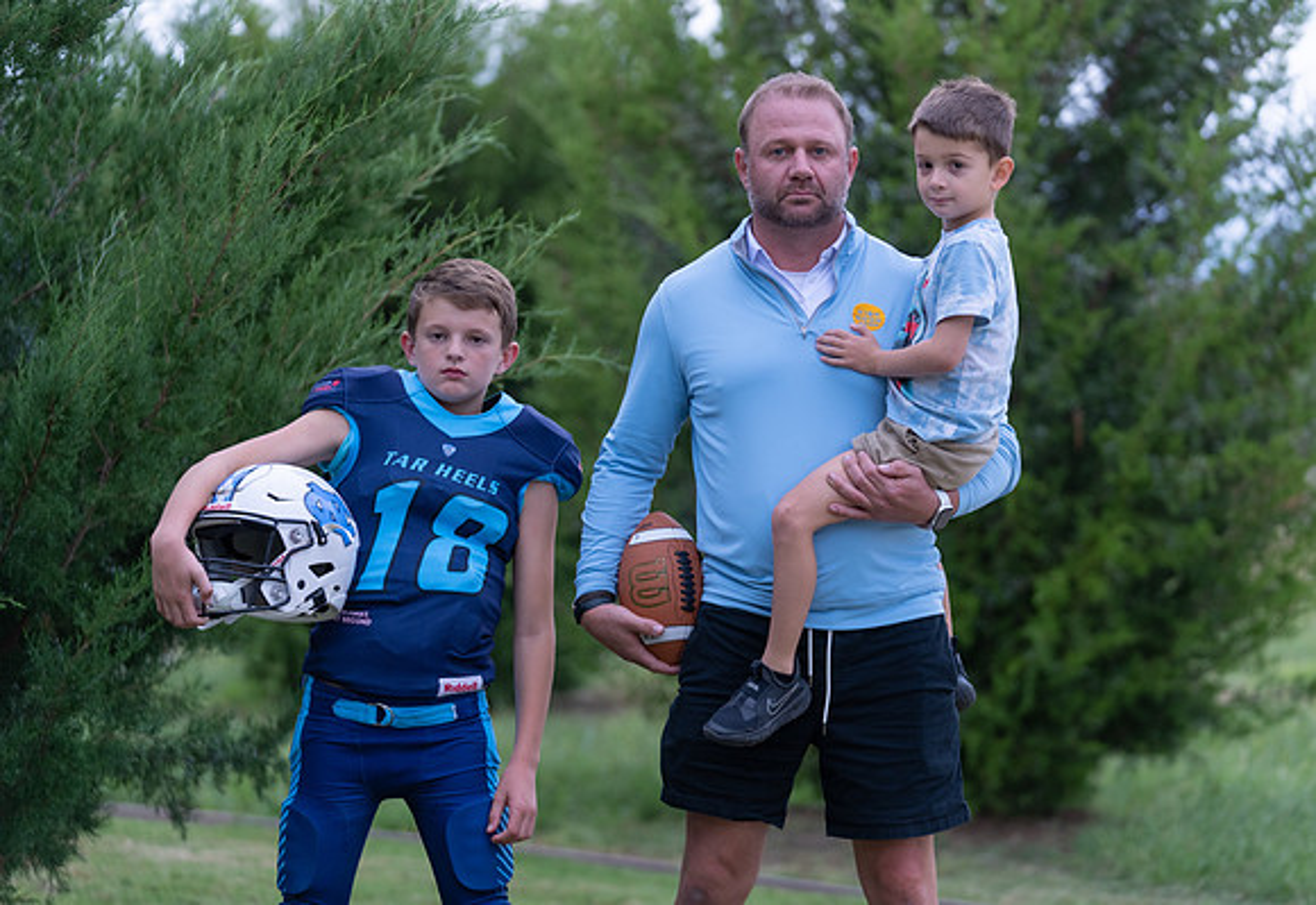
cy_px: 446
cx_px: 689
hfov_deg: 17.6
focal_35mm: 115
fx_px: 4250
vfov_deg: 12.2
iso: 500
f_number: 2.8
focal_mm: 111
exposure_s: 1/320
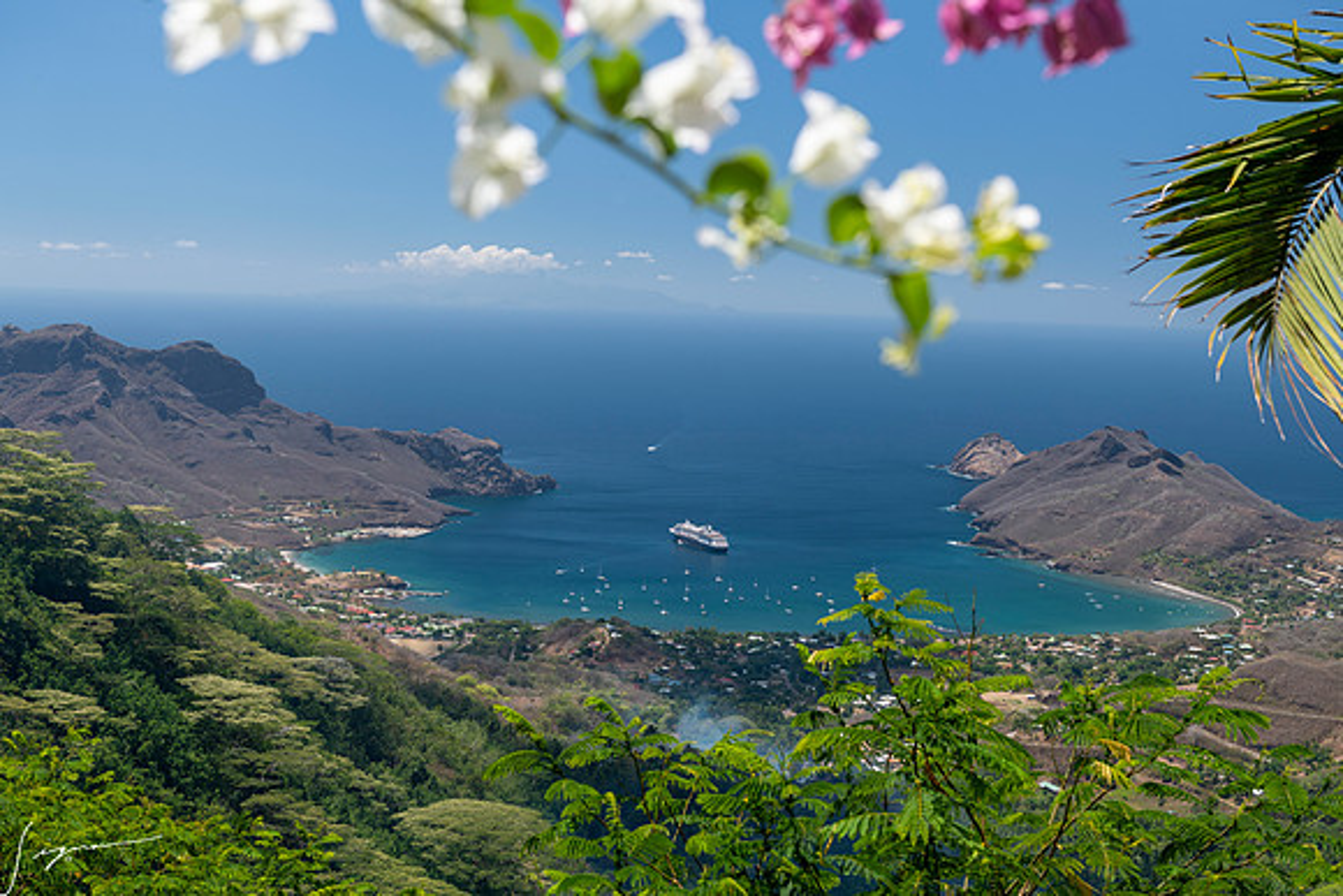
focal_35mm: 50
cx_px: 672
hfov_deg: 39.6
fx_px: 1866
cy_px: 448
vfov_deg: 27.0
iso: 125
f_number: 8
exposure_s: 1/200
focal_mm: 50
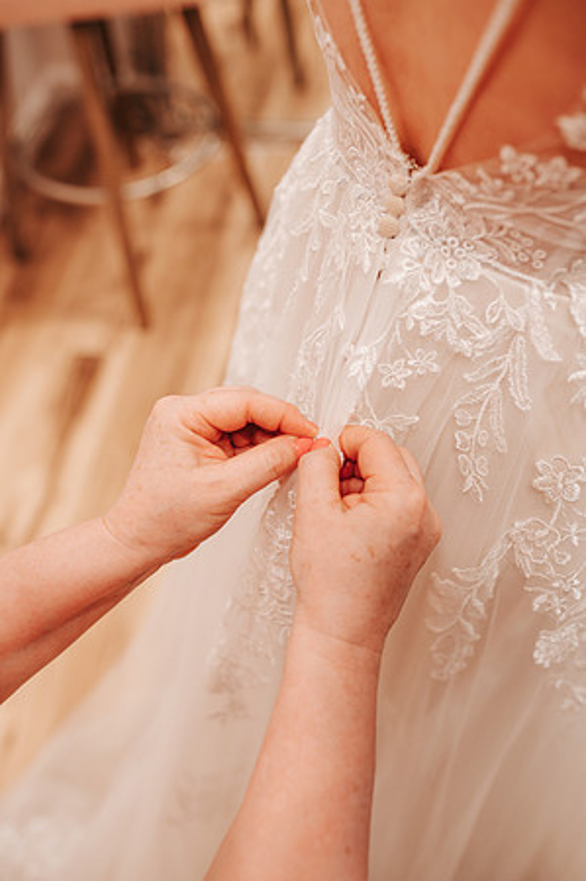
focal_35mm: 35
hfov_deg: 37.8
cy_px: 440
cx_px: 293
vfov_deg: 54.5
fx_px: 856
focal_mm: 35
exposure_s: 1/320
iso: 500
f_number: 2.8
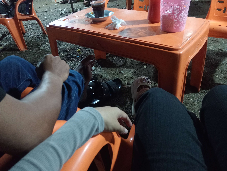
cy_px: 86
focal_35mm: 28
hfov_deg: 63.4
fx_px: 184
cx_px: 114
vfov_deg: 49.9
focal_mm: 3.98
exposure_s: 1/25
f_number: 1.8
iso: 1875
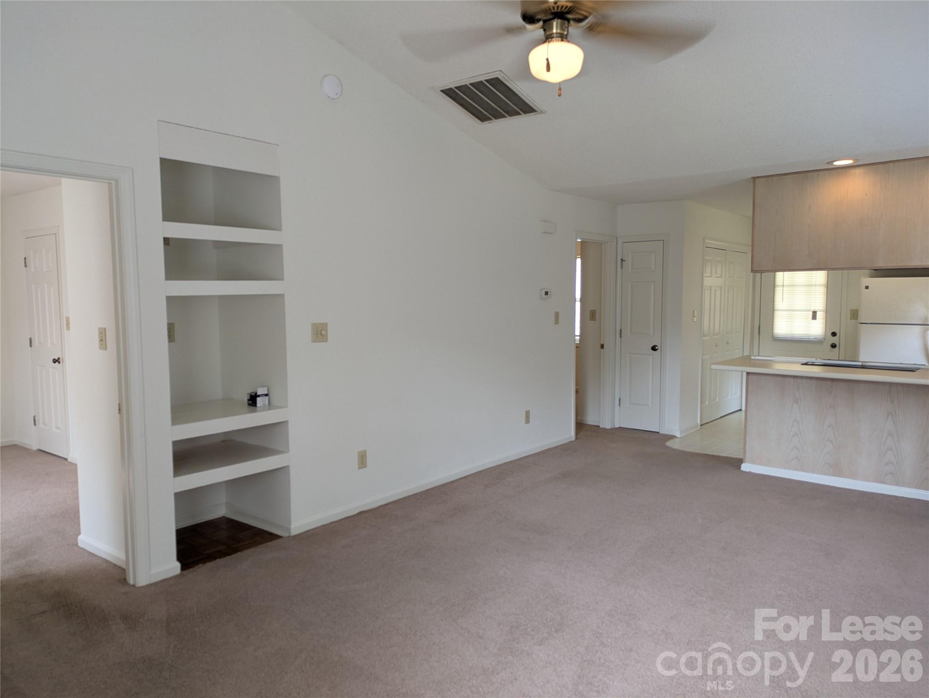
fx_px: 671
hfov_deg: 69.4
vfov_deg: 54.9
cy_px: 349
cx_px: 464
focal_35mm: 25
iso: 45
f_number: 1.89
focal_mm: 5.43
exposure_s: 1/30
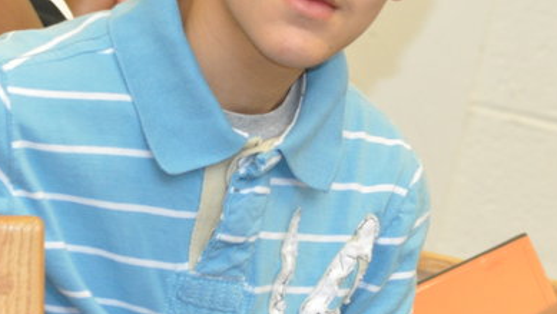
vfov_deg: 2.2
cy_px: 16
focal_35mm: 557
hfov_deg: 3.9
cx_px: 324
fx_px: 8234
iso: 1600
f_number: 7.1
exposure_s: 1/40
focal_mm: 135
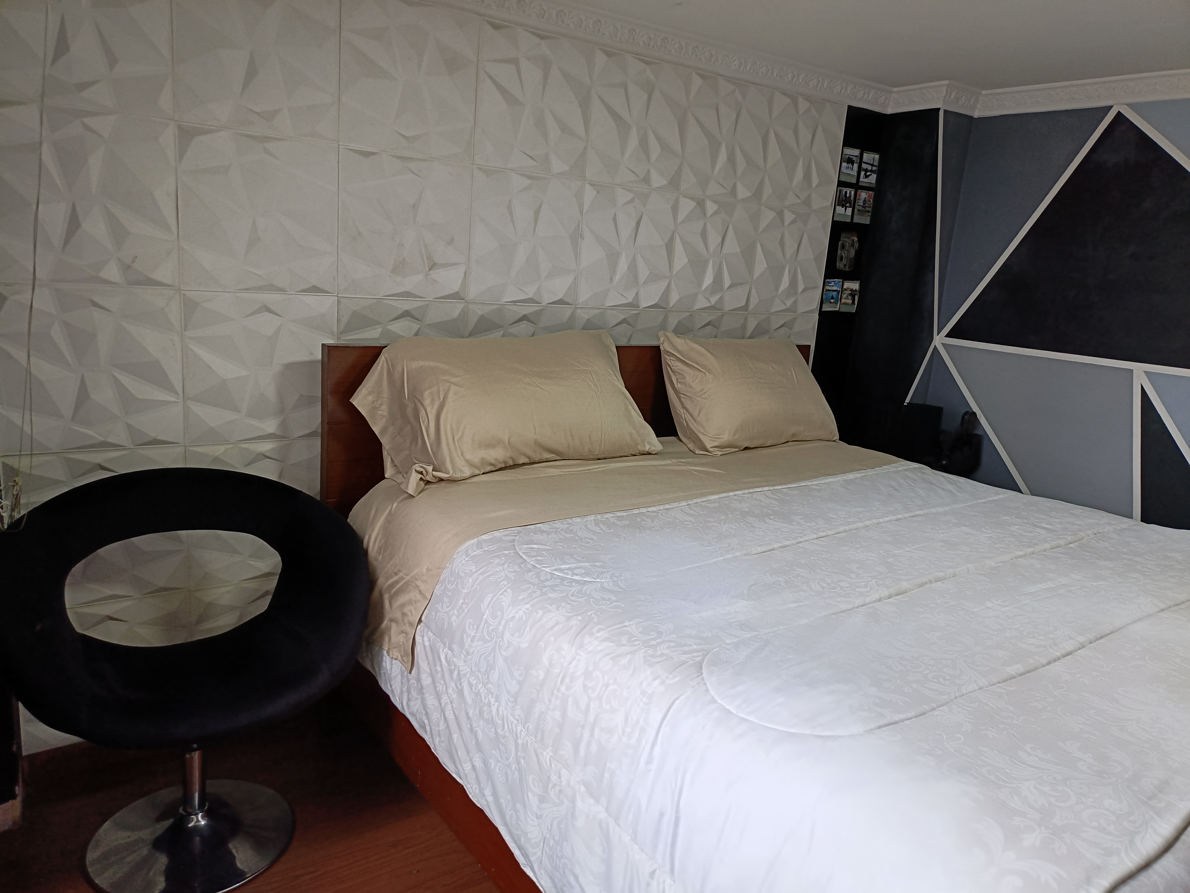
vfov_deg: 54.9
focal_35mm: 25
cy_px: 446
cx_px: 595
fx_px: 859
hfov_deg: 69.4
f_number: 1.7
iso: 640
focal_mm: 4.7
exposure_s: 1/60
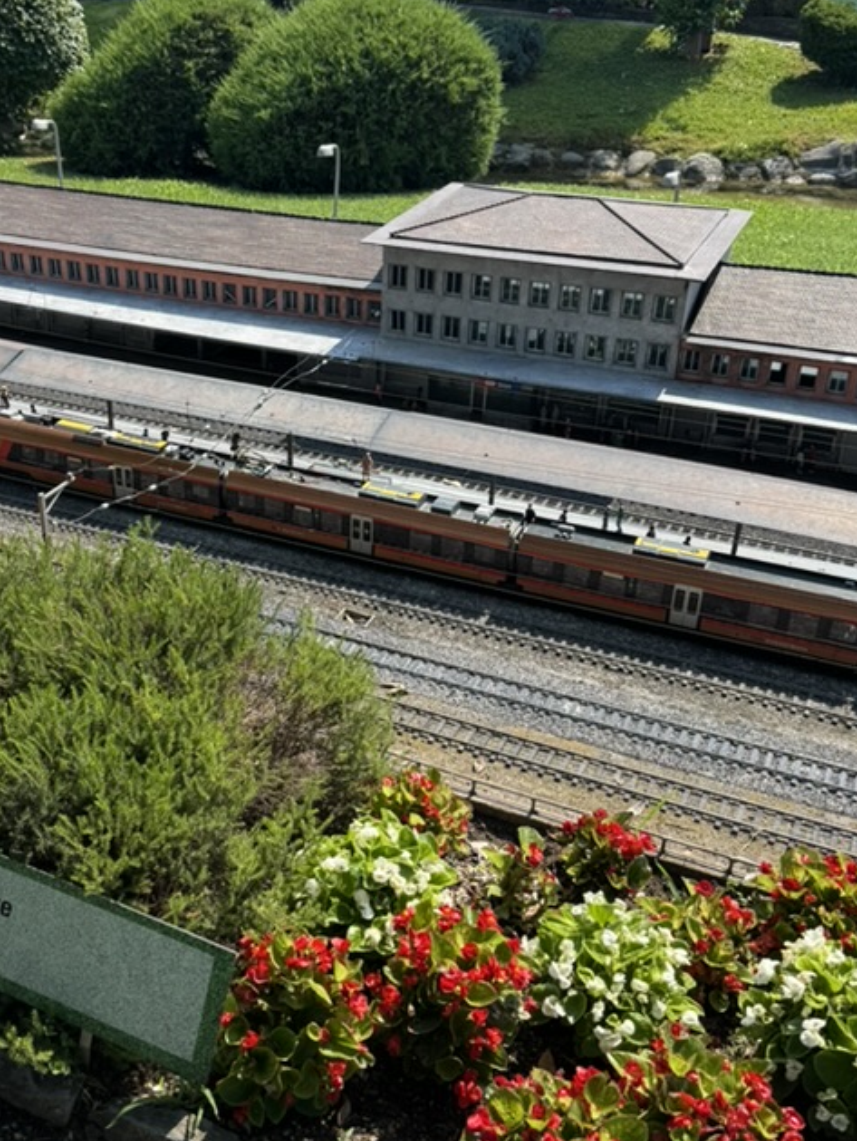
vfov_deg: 47.8
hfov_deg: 36.3
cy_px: 549
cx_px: 257
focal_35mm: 39
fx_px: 1287
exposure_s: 1/2331
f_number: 1.78
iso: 80
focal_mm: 6.76
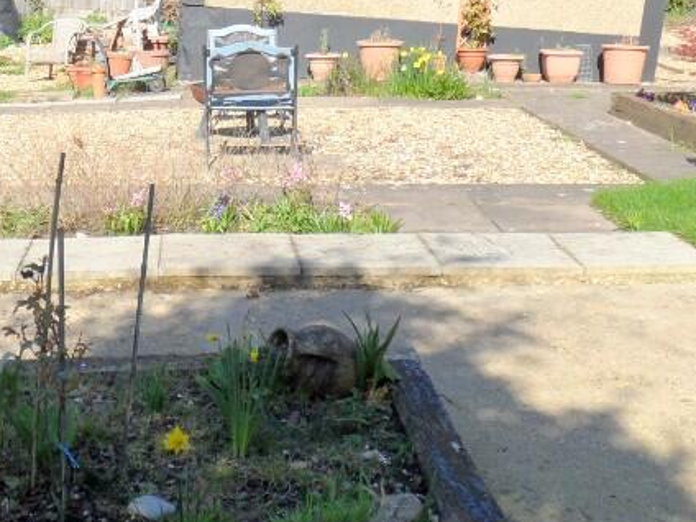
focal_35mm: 58
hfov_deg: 32.7
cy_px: 231
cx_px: 195
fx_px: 1166
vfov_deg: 25.2
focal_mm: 3.9
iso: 80
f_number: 3.2
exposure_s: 1/750
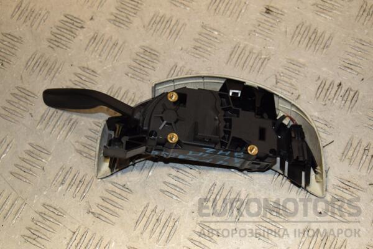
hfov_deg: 33.4
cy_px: 124
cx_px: 186
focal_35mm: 60
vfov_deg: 22.6
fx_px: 622
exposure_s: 1/200
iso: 800
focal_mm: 40
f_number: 7.1
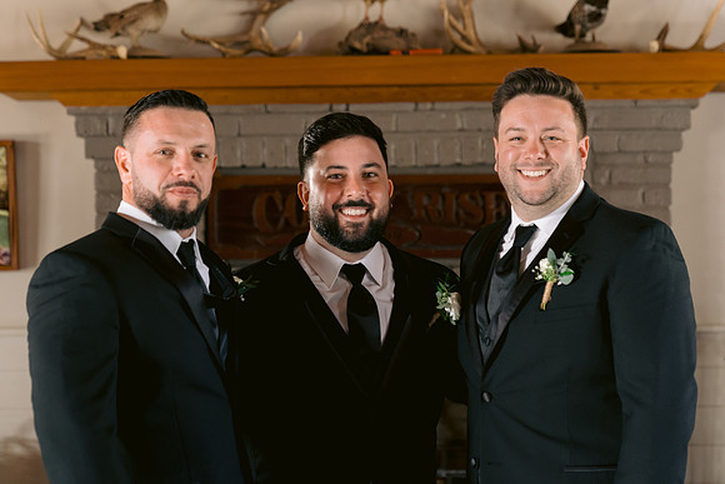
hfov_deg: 26.9
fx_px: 1516
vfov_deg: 18.1
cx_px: 369
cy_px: 224
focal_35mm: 75
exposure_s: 1/50
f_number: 2.8
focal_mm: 70
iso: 1600
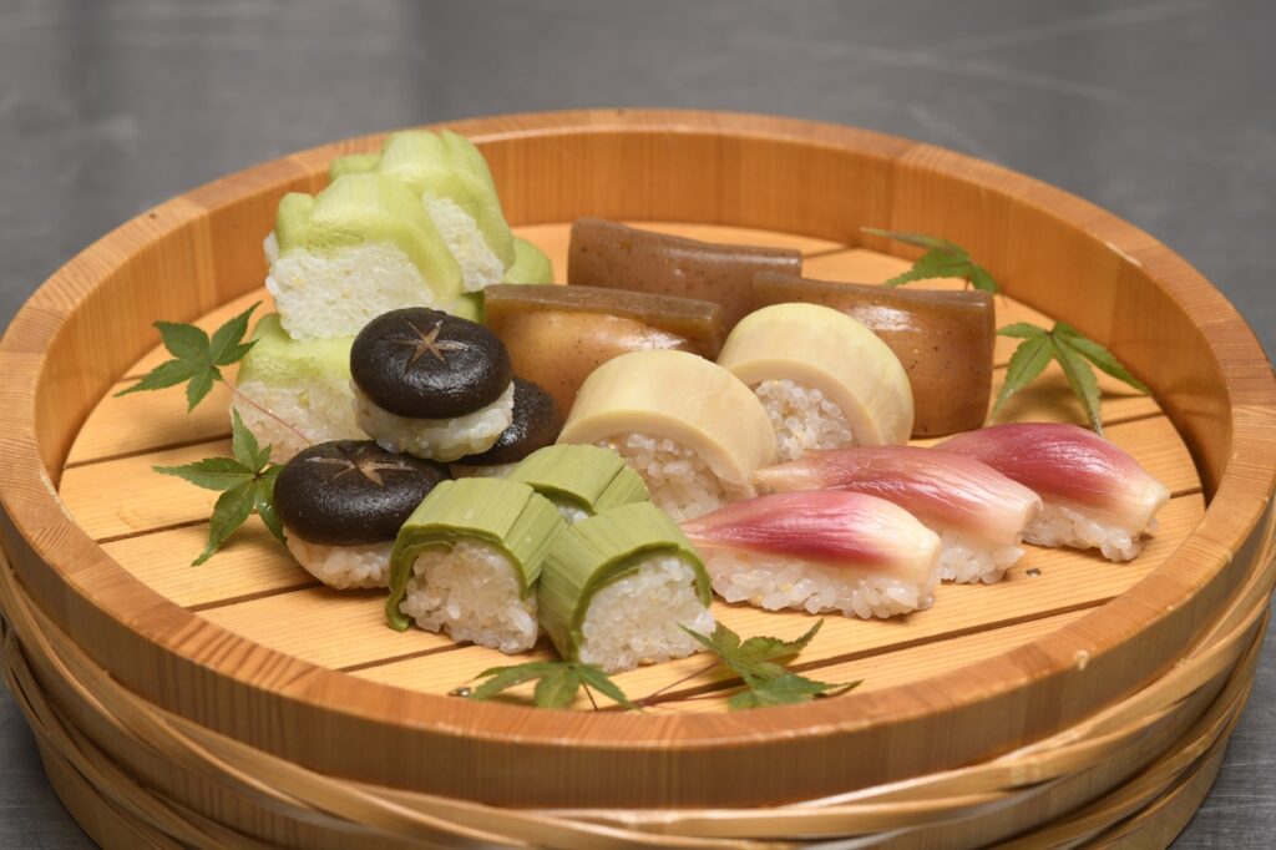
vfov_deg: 13.0
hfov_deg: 19.5
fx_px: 3720
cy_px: 425
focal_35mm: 105
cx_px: 638
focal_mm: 105
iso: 64
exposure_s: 1/60
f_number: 10
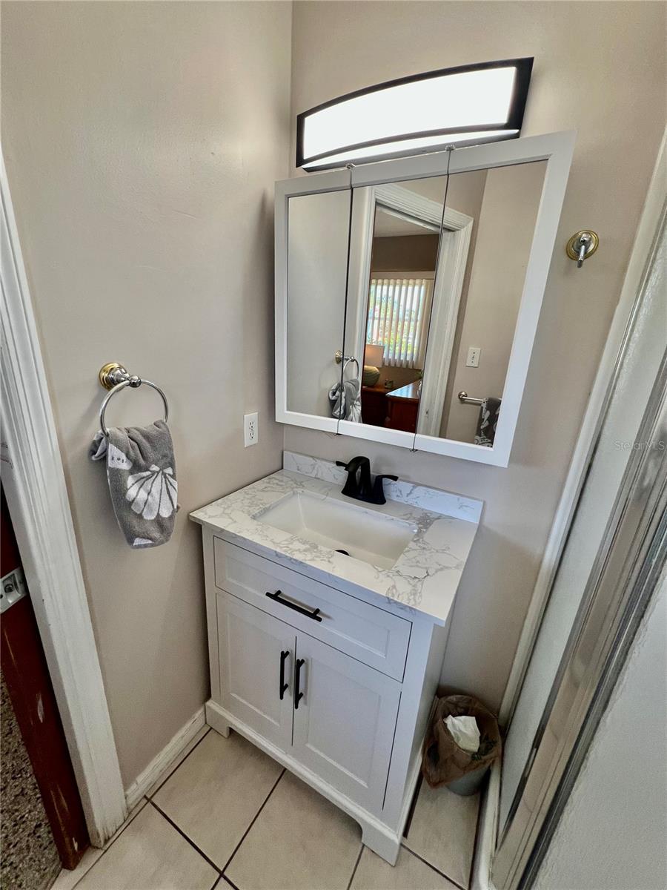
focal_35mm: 13
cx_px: 334
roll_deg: -1.8
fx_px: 334
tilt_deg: -17.6
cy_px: 445
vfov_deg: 106.2
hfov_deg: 89.9
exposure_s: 1/120
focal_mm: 1.57
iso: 160
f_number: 1.8
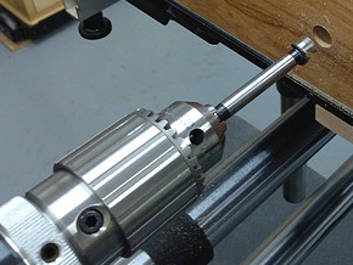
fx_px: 674
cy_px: 46
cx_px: 349
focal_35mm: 66
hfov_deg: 27.7
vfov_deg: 21.9
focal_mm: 4.13
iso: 64
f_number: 2.4
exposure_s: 1/20
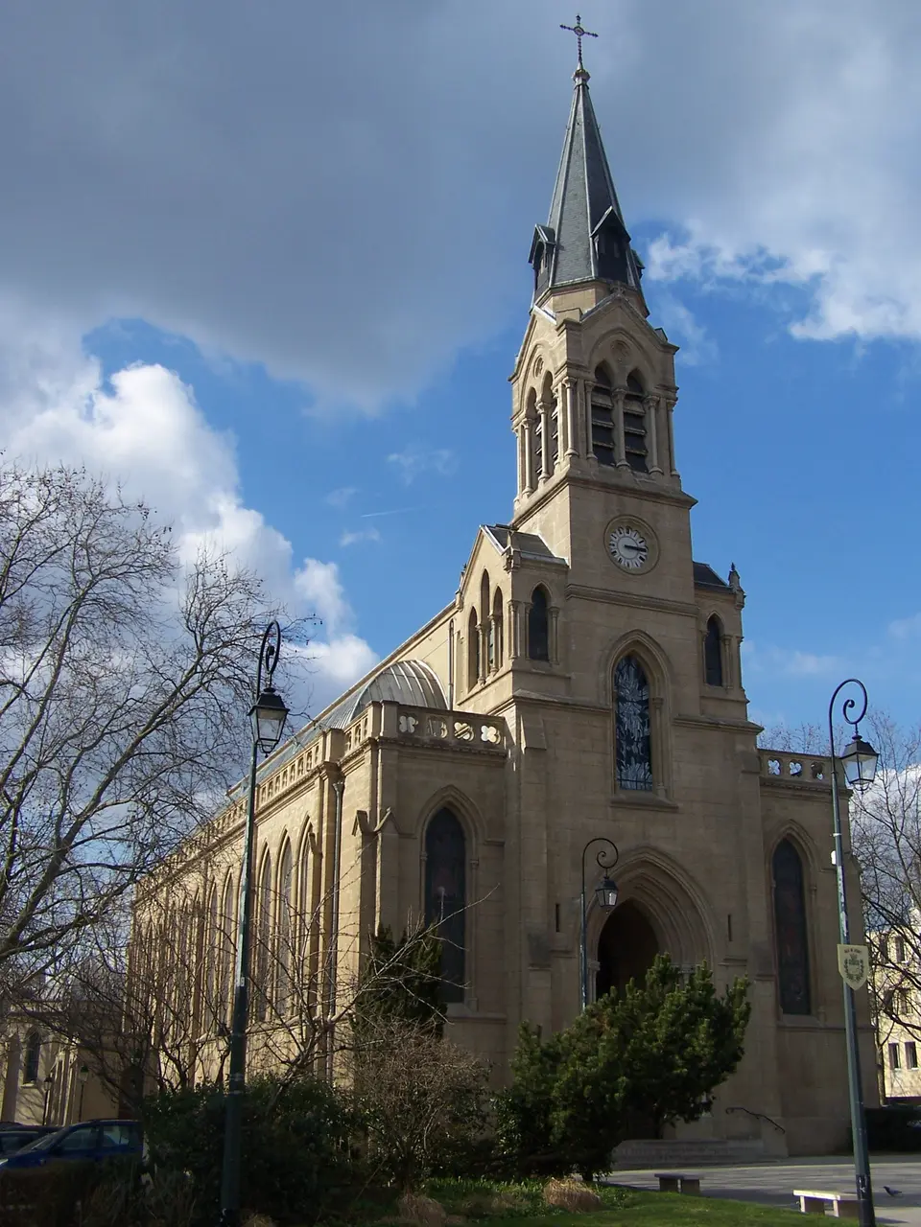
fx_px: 1348
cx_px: 460
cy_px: 614
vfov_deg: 49.0
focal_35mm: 38
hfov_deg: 37.7
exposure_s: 1/1000
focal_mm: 6.3
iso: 80
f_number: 4
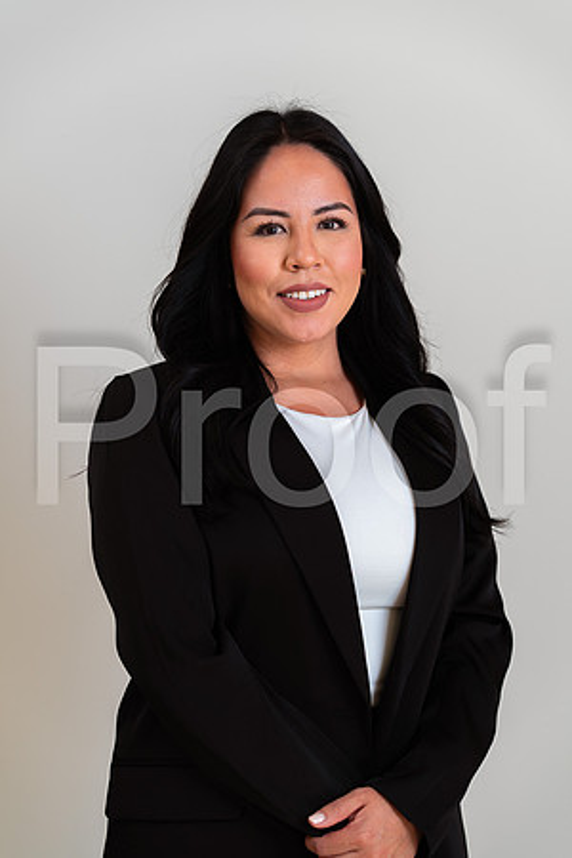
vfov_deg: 23.9
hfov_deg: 16.1
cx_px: 286
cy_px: 429
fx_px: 2026
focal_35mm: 85
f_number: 2.8
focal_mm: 85
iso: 50
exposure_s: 1/160
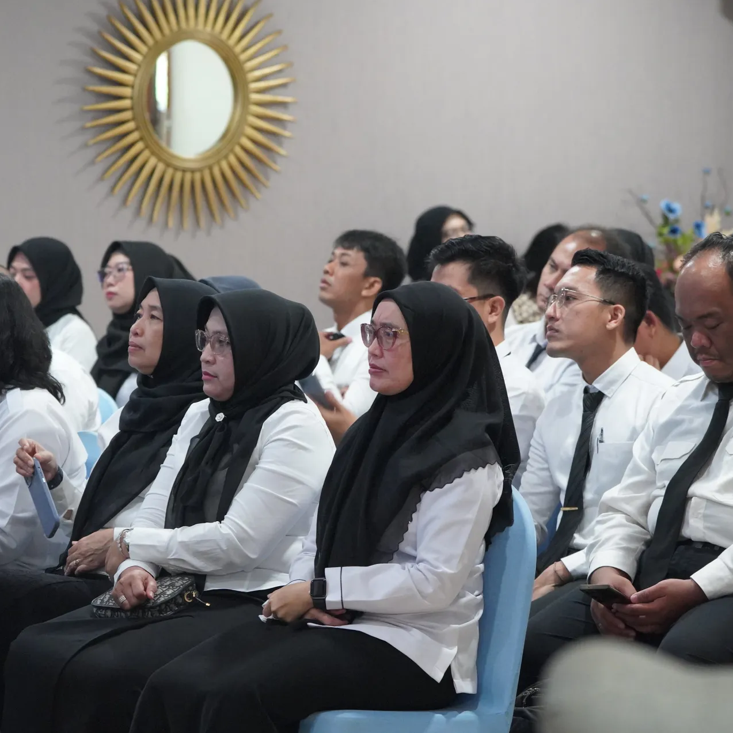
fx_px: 4480
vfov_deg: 9.4
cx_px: 322
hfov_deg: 9.4
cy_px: 366
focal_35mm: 187
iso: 12800
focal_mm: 146
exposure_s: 1/100
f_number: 5.6
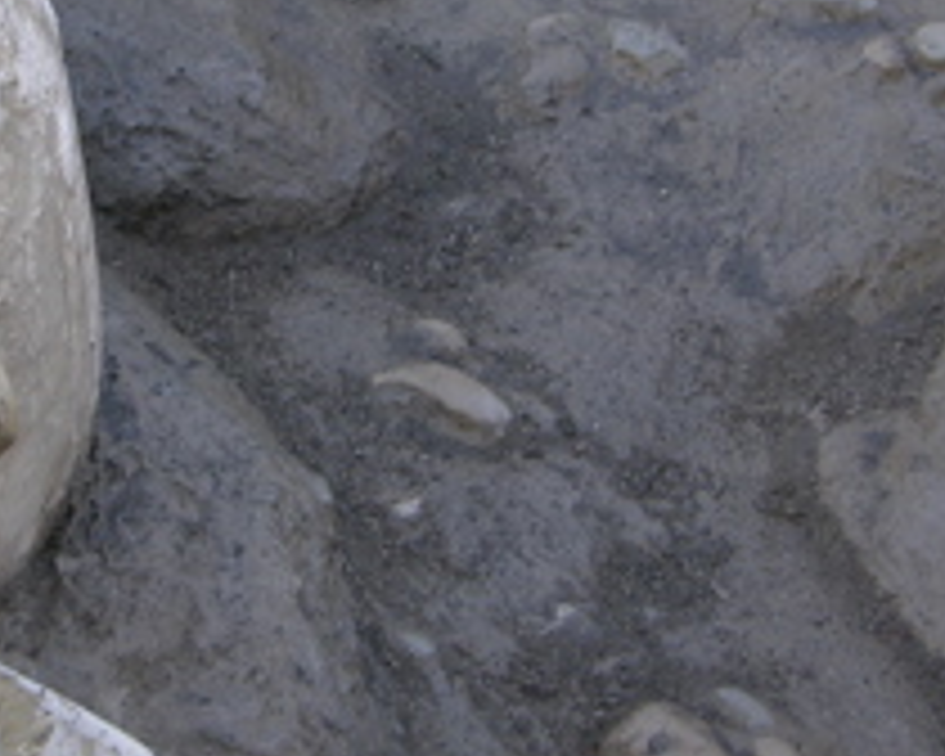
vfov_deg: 10.4
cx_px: 207
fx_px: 4167
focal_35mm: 149
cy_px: 252
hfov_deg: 12.9
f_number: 3.4
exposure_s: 1/40.1
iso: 50
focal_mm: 12.7
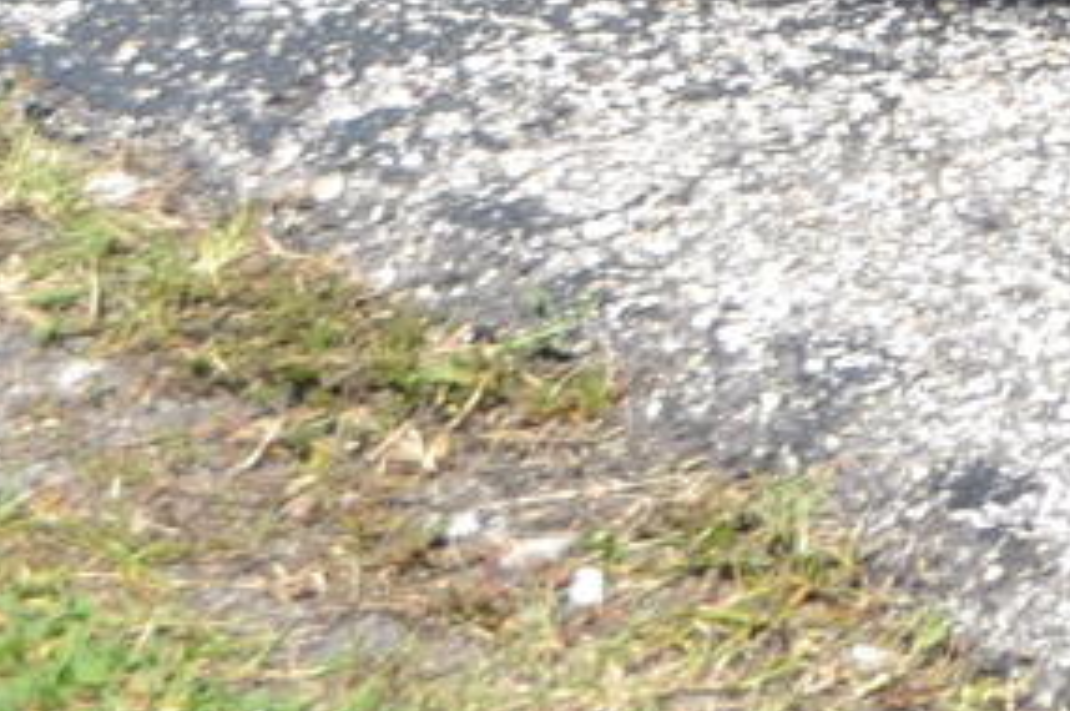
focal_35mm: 252
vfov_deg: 5.1
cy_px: -1499
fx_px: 7481
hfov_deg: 7.1
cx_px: 3412
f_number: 7.1
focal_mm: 24
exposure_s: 1/200
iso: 100
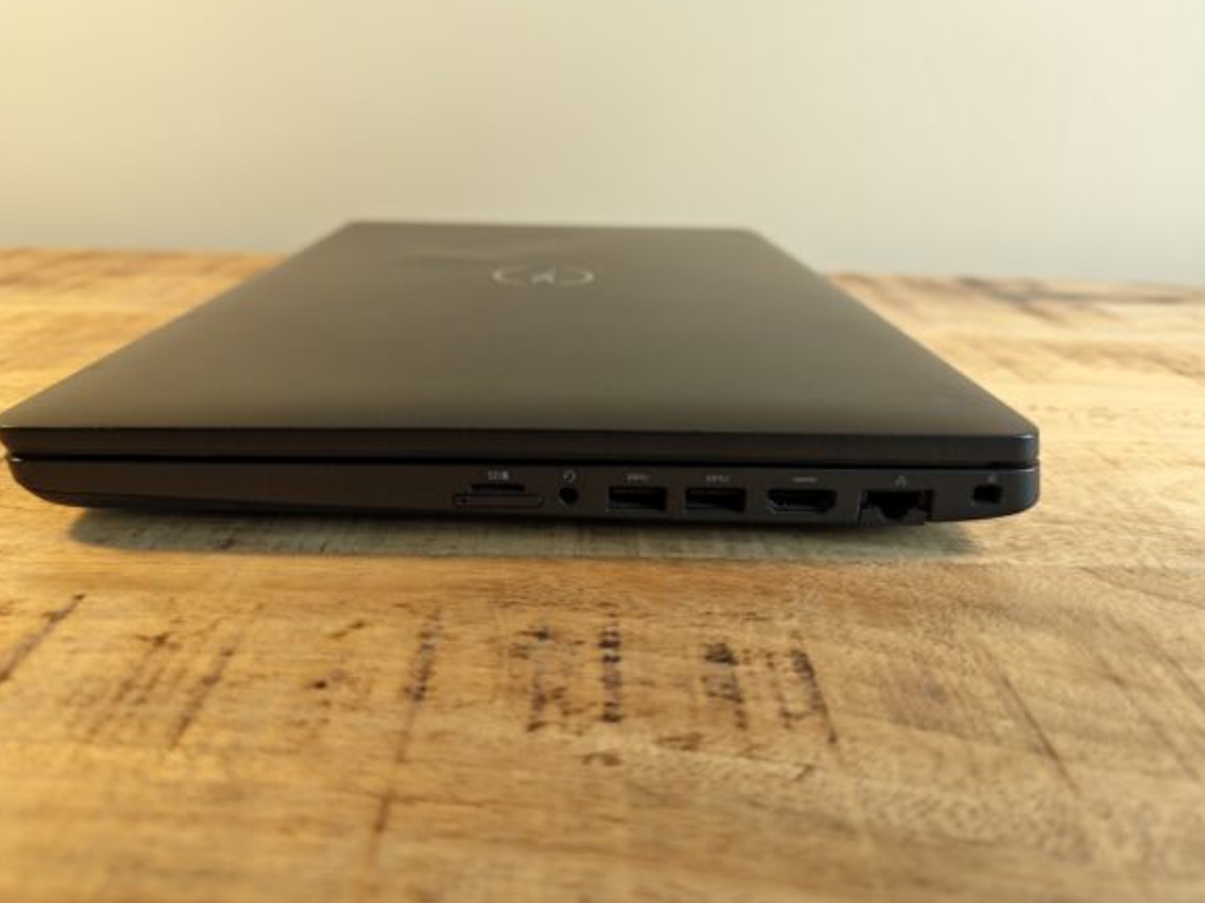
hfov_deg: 71.6
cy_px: 444
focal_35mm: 24
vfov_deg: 56.8
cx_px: 580
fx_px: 835
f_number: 1.6
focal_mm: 6.55
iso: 100
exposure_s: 1/50
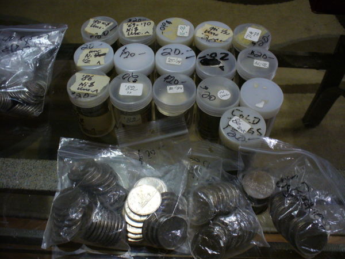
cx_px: 172
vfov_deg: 38.7
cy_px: 130
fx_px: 369
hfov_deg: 50.1
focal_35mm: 37
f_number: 2.8
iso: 200
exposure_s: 1/8
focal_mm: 6.1
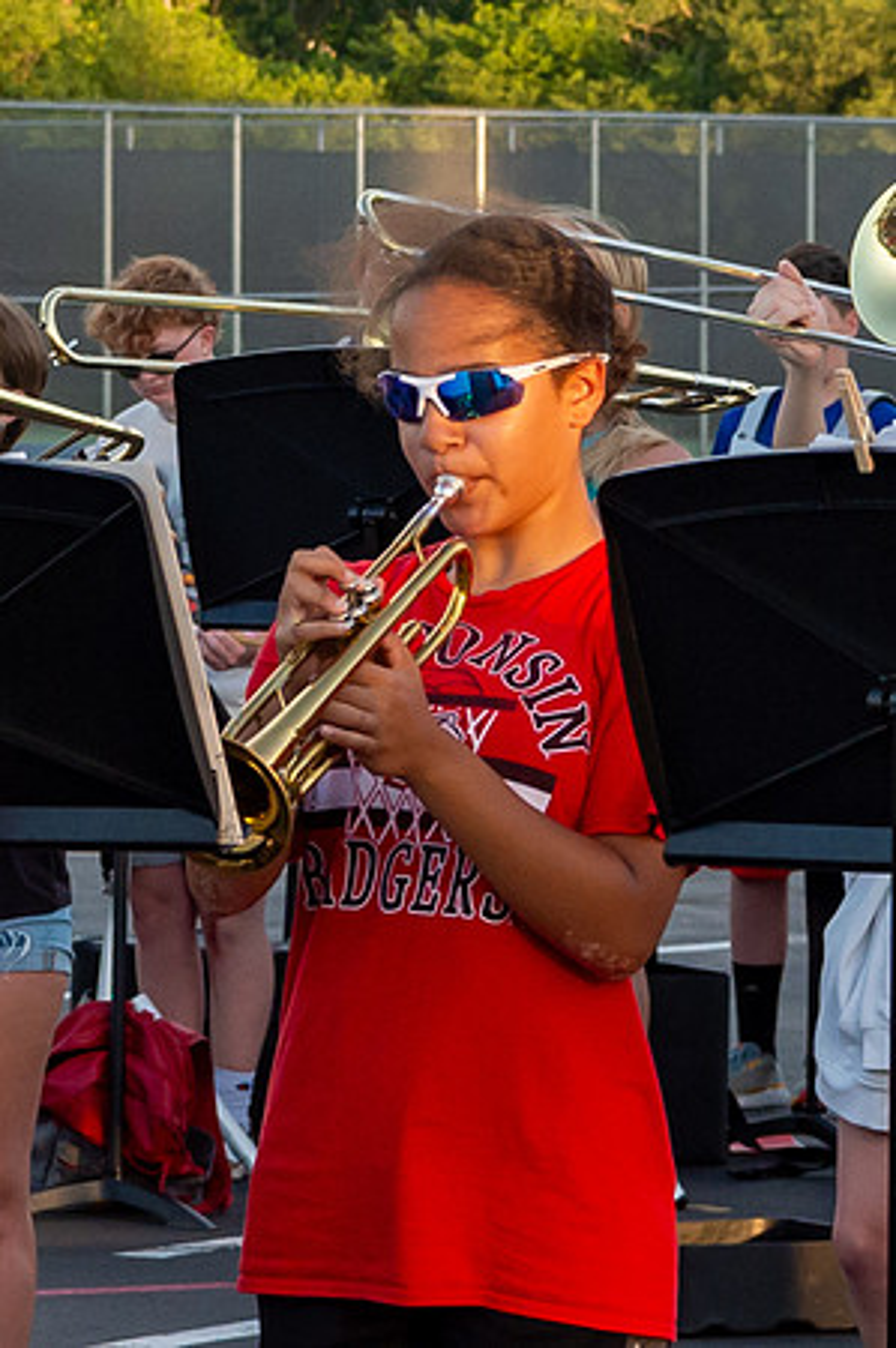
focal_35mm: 281
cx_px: 458
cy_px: 454
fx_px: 10502
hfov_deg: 4.9
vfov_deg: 7.3
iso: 1250
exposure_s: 1/500
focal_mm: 70
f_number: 9
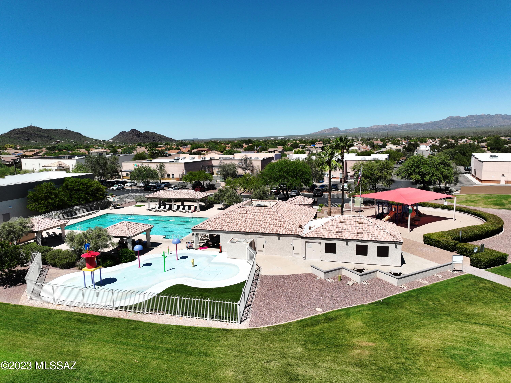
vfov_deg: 56.8
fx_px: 354
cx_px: 256
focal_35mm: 24
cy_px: 192
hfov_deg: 71.6
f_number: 2.8
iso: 100
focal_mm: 12.29
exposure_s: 1/2000
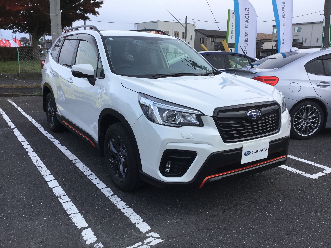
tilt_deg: -11.5
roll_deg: -1.7
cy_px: 124
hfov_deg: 58.4
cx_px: 166
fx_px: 296
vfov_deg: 45.4
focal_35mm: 31
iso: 25
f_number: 2.4
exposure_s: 1/491
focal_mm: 3.3
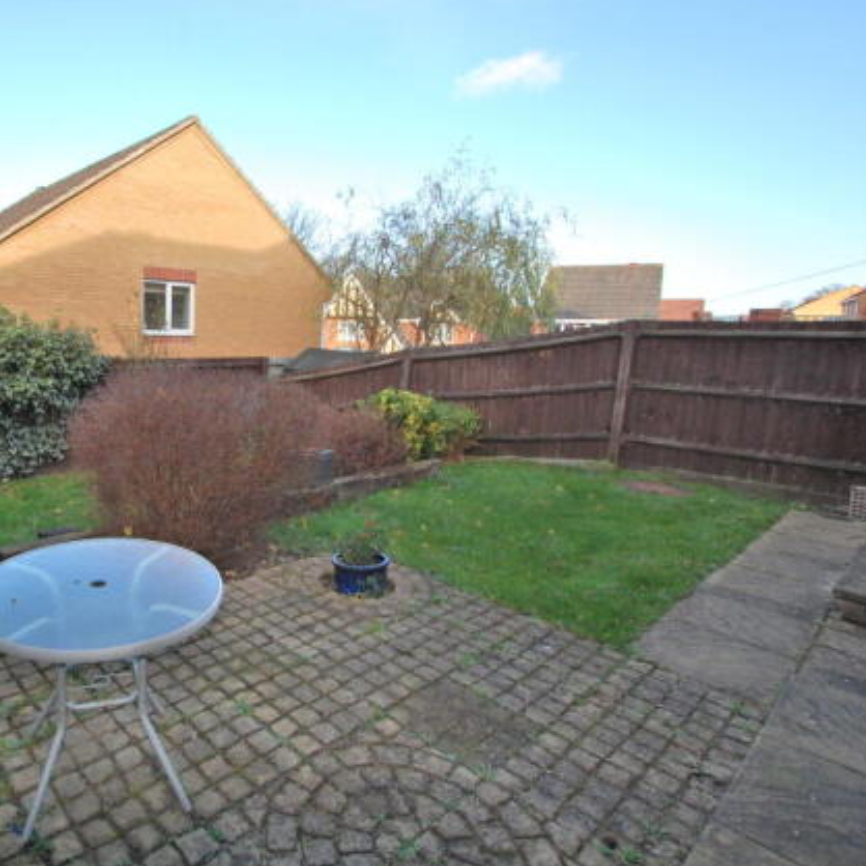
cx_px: 215
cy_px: 421
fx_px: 566
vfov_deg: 74.8
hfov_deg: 69.8
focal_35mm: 20
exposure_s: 1/160
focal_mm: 10
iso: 400
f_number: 6.3
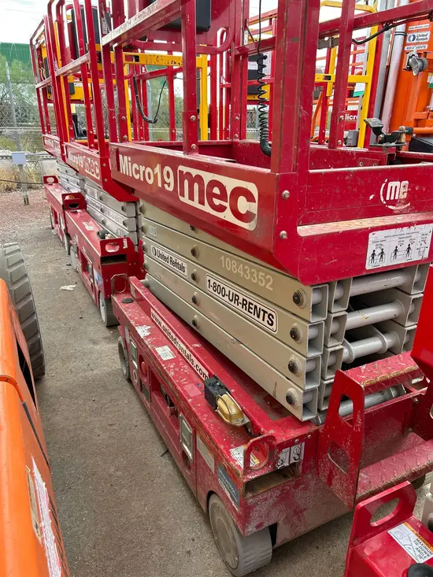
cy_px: 288
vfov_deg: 67.3
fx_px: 434
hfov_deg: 53.1
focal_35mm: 26
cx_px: 216
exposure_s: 1/304
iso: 50
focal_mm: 5.7
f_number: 1.5
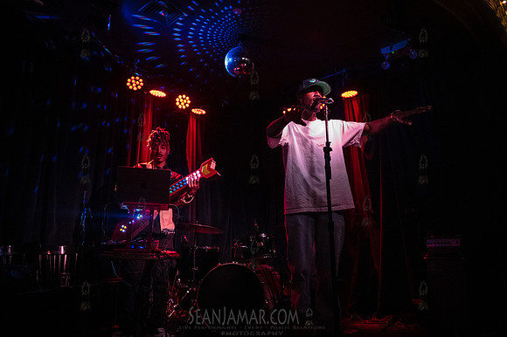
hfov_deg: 73.8
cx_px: 254
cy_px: 168
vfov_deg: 53.1
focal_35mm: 24
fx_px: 338
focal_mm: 24
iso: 12800
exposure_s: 1/250
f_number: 3.5
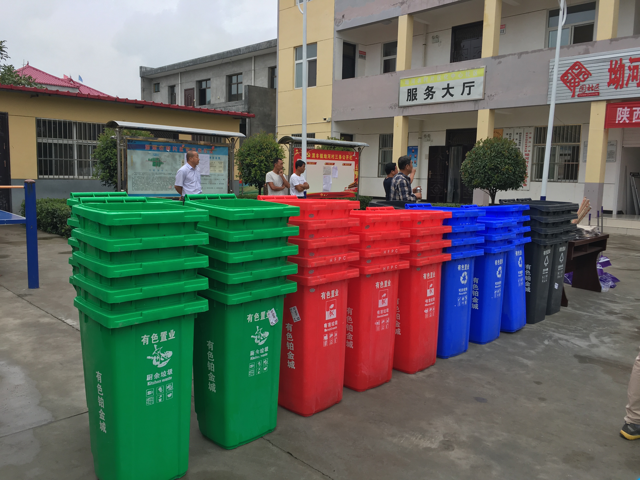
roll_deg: -1.0
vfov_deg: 48.2
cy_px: 240
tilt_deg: -5.9
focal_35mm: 29
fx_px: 536
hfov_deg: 61.7
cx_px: 320
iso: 25
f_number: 2.2
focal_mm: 4.15
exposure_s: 1/761
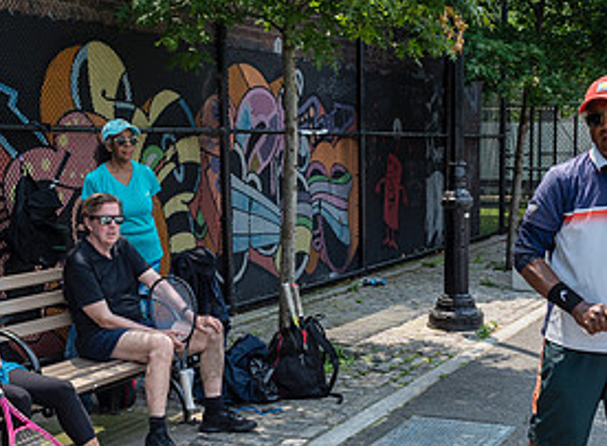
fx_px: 1045
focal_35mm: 60
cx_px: 341
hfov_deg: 32.4
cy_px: 294
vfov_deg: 24.0
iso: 200
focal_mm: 24
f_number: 4.5
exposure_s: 1/640
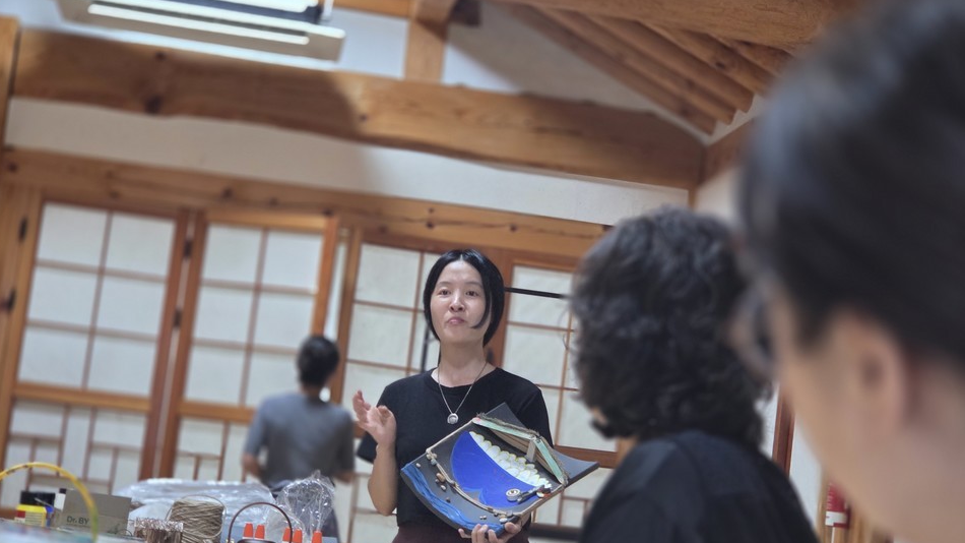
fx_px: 1944
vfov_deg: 15.9
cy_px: 313
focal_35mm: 76
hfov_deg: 27.9
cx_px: 480
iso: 250
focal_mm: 7
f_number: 2.4
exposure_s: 1/40
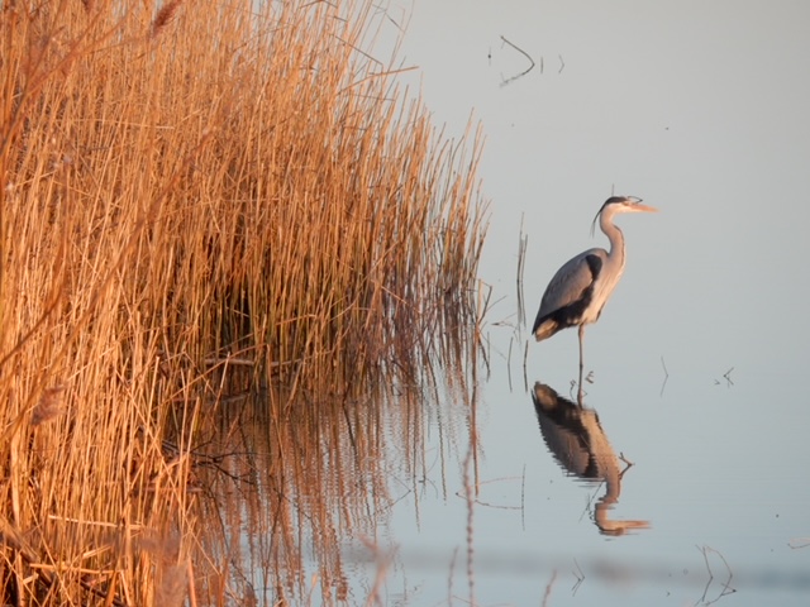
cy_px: 304
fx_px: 10530
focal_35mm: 450
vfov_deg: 3.3
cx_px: 405
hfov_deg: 4.4
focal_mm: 80.3
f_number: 6.3
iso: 125
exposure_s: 1/60
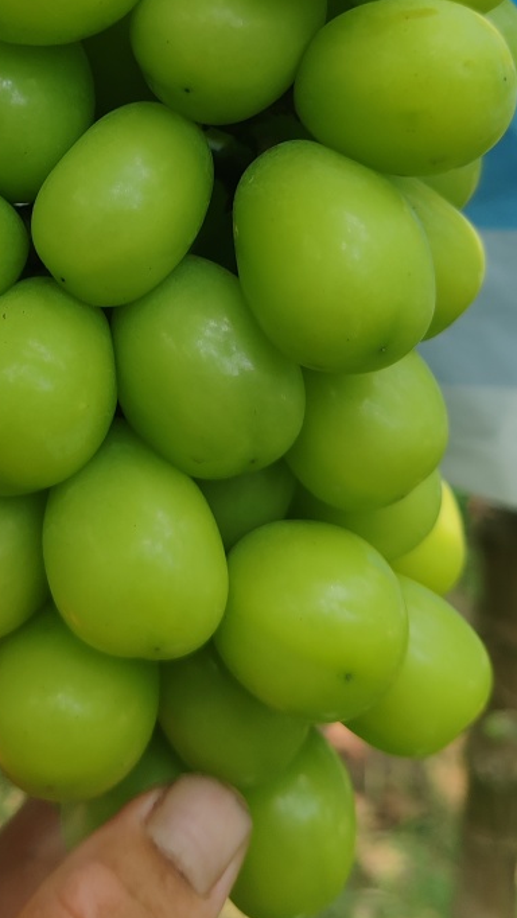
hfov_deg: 25.8
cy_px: 230
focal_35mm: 46
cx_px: 152
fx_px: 1120
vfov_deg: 43.2
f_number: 1.9
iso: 50
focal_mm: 6.12
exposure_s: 1/130
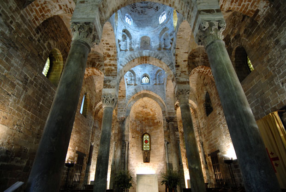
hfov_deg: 89.9
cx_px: 143
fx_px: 143
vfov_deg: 67.5
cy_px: 96
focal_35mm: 18
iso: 400
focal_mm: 12
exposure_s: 1/10
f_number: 4.5
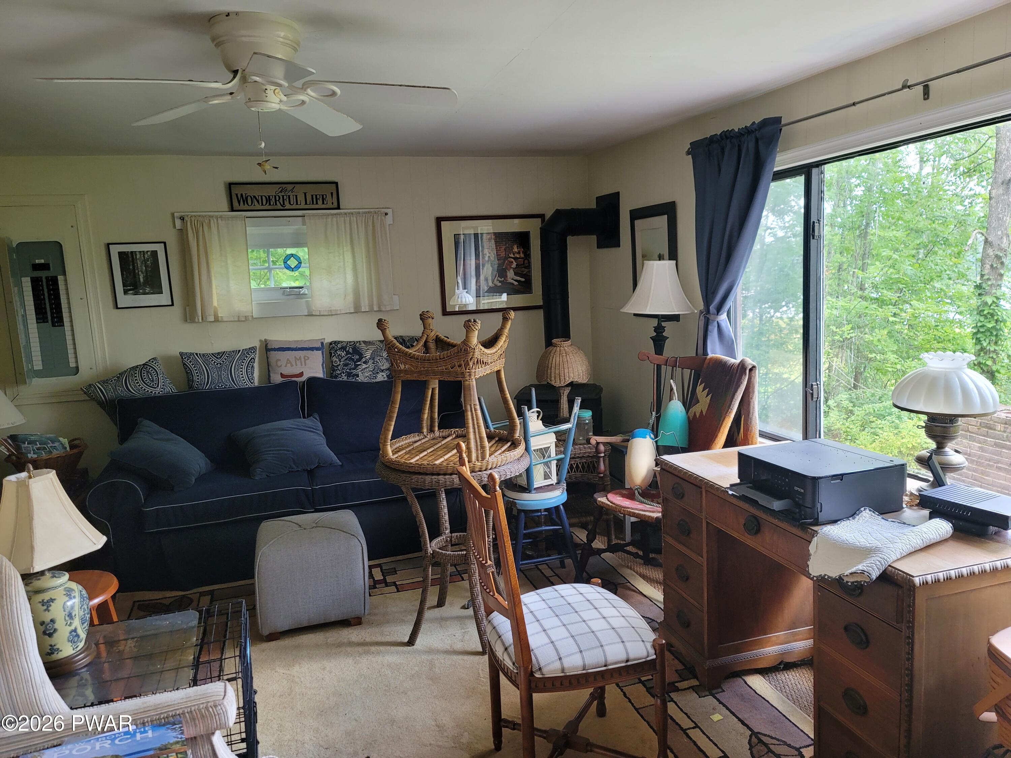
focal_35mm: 25
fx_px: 730
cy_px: 379
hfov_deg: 69.4
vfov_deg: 54.9
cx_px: 506
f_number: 1.8
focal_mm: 7
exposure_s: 1/60
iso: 160
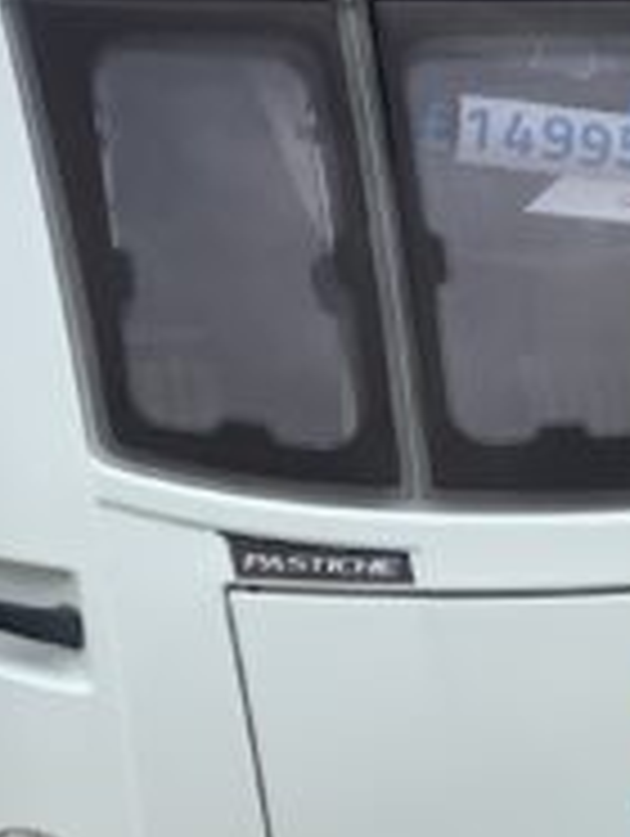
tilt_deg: -14.4
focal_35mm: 100
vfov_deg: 19.4
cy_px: 698
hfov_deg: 14.7
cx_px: 558
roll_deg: +1.9
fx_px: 2421
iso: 25
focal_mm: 3.3
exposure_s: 1/407
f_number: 2.4
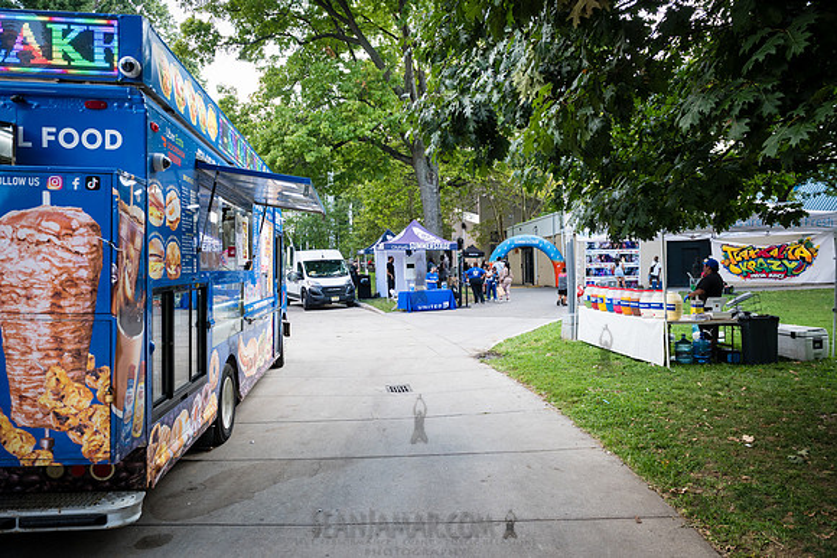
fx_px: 563
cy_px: 279
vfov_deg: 52.8
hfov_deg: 73.3
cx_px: 418
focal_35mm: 24
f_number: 4.5
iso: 1000
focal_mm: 24
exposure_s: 1/400
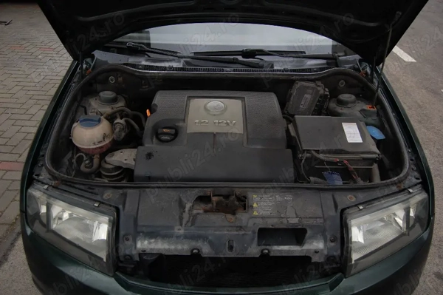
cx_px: 222
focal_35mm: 27
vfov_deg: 47.9
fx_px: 332
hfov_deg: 67.4
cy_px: 148
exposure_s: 1/100
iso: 200
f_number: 3.5
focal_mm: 18
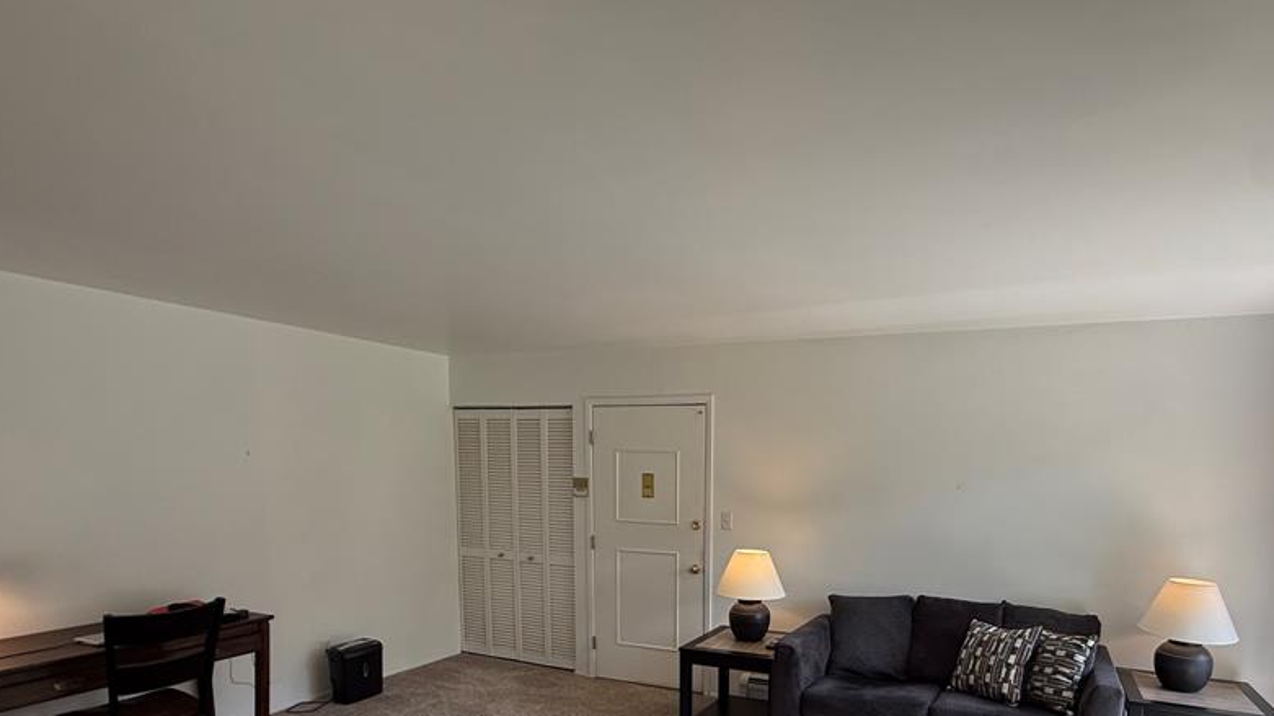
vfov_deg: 53.1
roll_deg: -1.1
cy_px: 545
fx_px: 676
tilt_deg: -5.4
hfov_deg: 85.4
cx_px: 772
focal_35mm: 20
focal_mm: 2.22
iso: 80
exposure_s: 1/120
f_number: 2.2
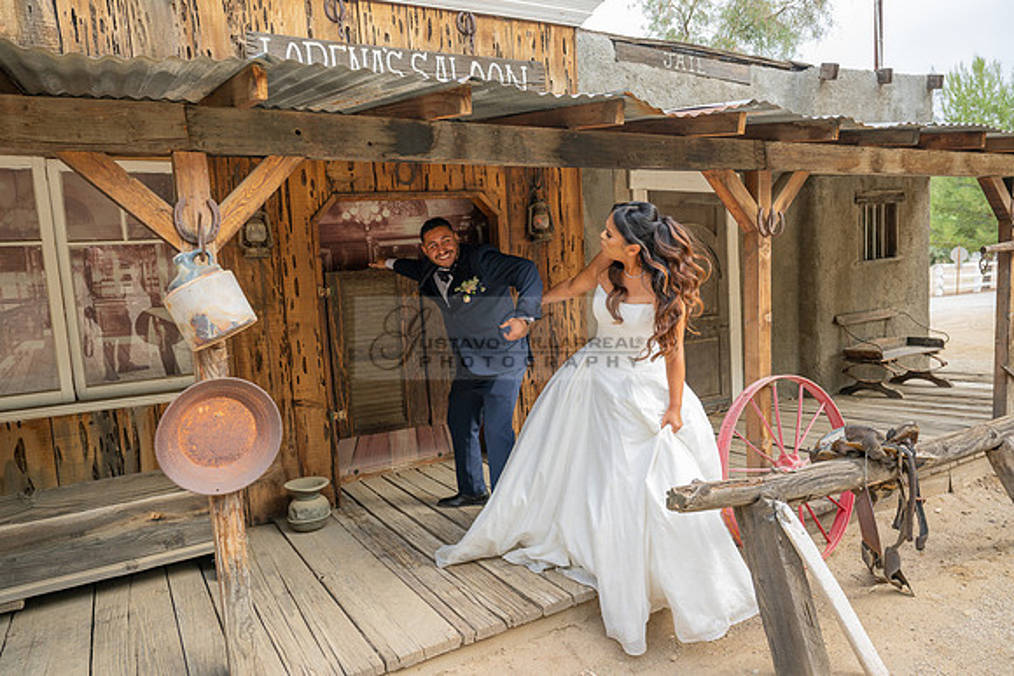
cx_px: 507
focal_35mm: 24
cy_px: 338
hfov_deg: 73.7
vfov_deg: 53.2
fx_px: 676
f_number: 3.5
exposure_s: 1/160
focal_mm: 24
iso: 320
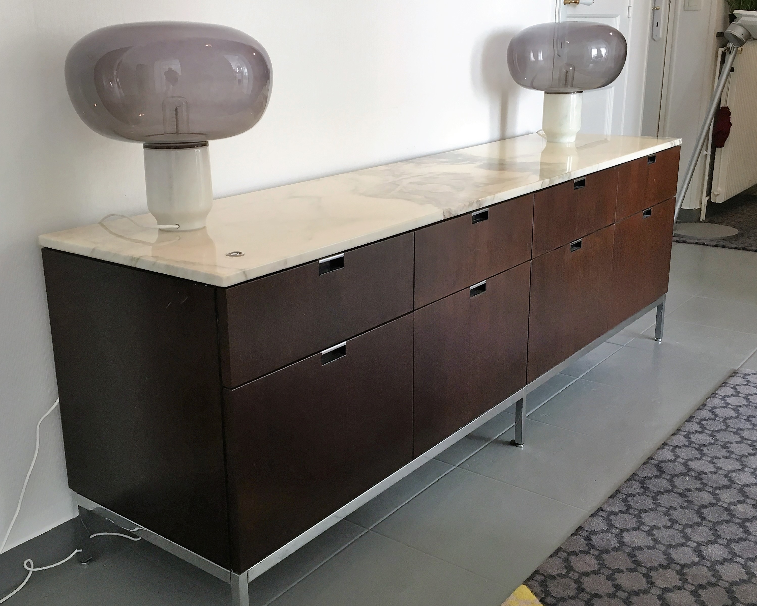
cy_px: 289
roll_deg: +0.6
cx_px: 347
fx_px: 851
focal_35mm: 38
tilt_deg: -16.8
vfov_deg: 39.2
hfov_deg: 47.9
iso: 64
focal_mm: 4.15
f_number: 2.2
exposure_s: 1/33
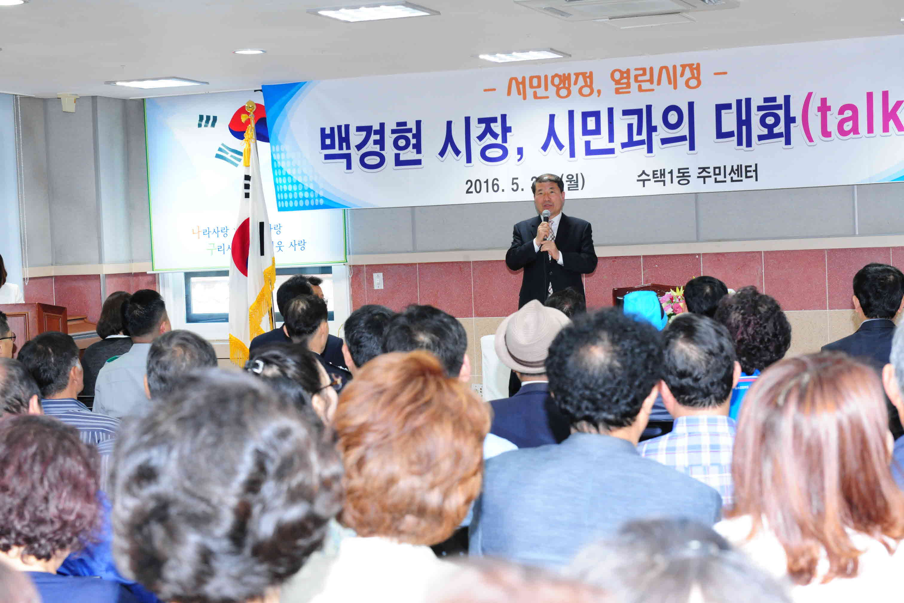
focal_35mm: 70
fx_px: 1758
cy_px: 302
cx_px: 452
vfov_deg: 19.5
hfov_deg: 28.8
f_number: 8
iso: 1600
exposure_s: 1/60
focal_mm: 70
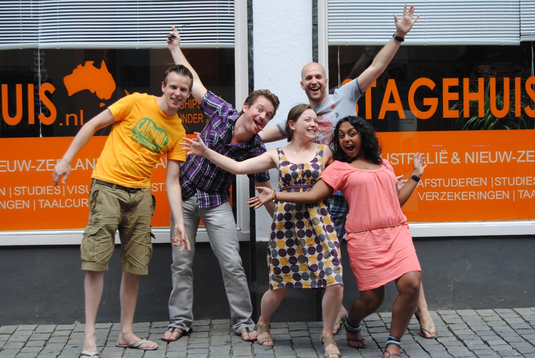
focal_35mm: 69
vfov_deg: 19.8
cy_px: 179
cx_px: 268
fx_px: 1026
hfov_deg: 29.2
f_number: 5.6
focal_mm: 46
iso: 140
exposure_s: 1/125
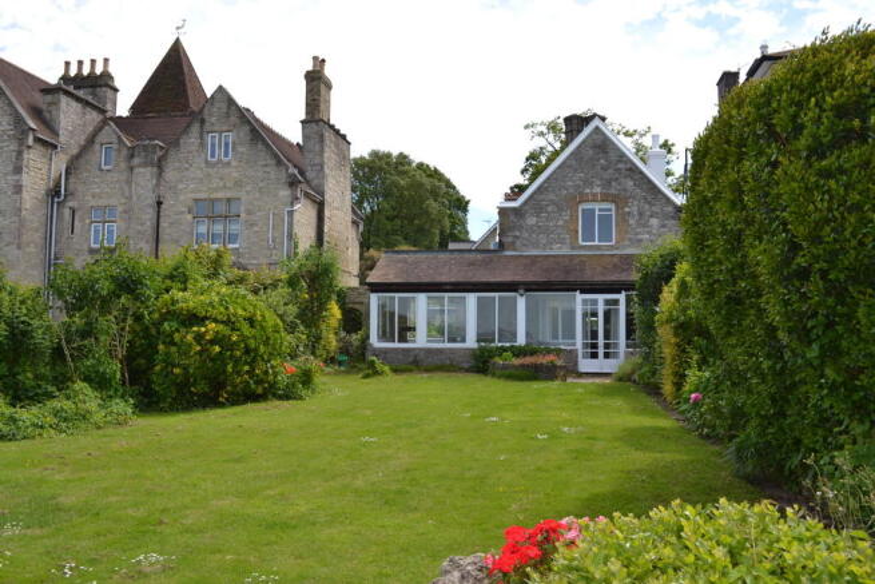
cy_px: 292
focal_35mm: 33
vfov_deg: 40.0
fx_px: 802
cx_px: 438
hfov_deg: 57.2
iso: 100
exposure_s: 1/200
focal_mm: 22
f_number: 8
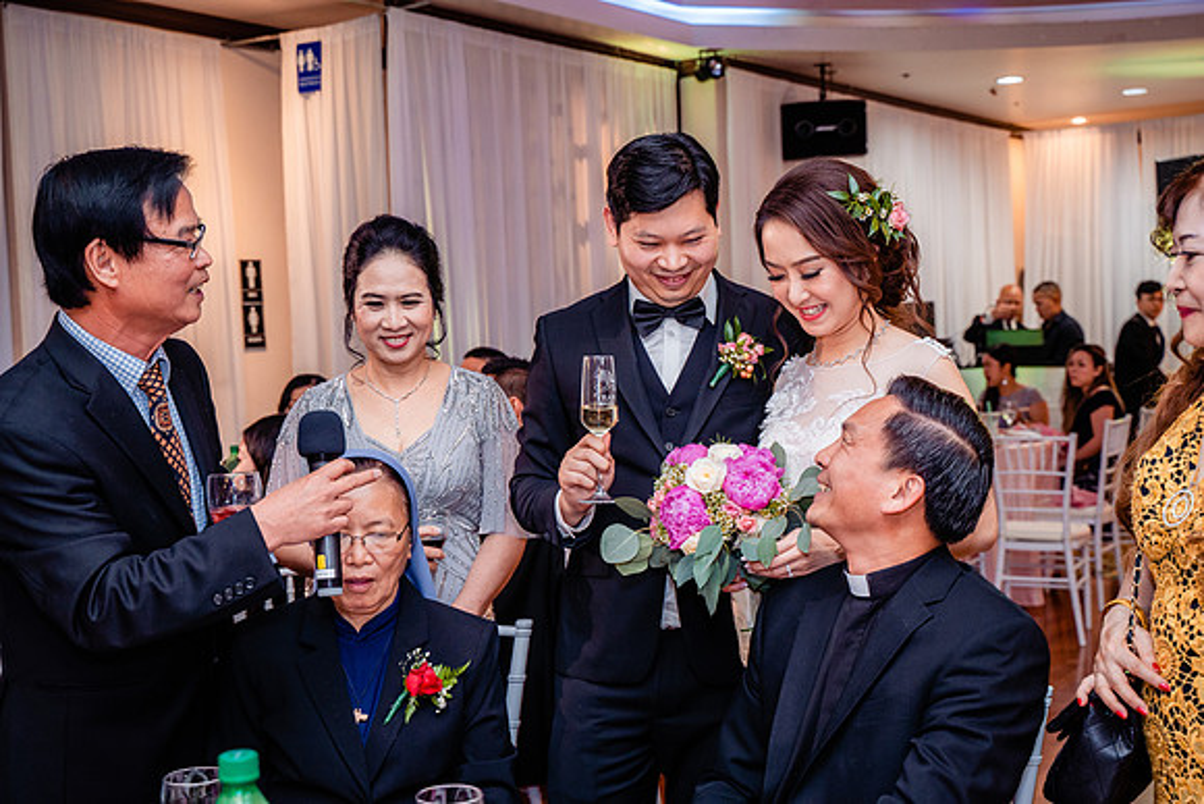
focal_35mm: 45
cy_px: 402
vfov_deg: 29.9
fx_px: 1505
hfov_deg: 43.6
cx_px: 602
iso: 1600
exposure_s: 1/125
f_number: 4.5
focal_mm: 45
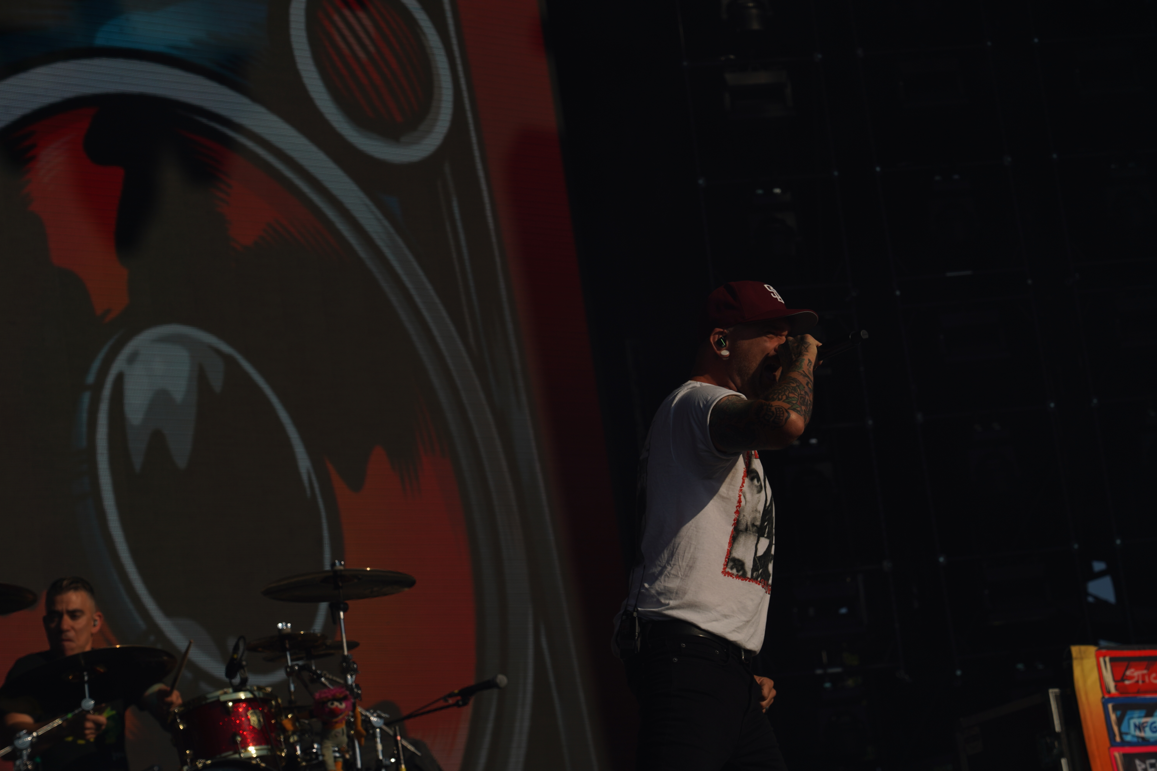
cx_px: 578
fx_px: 3374
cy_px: 386
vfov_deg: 13.0
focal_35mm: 105
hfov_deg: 19.5
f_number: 8
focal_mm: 105
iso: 100
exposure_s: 1/1250
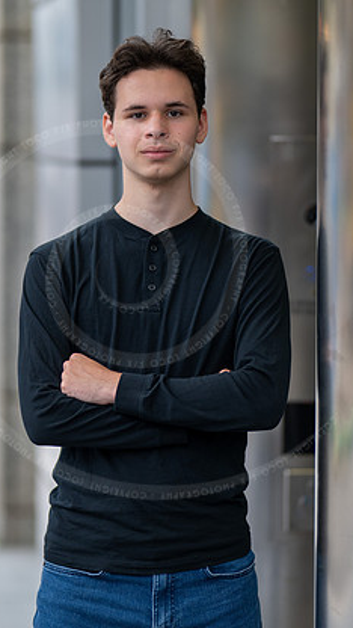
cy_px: 303
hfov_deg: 8.4
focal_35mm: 144
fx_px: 2396
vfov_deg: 14.9
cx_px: 143
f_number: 1.3
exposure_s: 1/640
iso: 250
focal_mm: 85
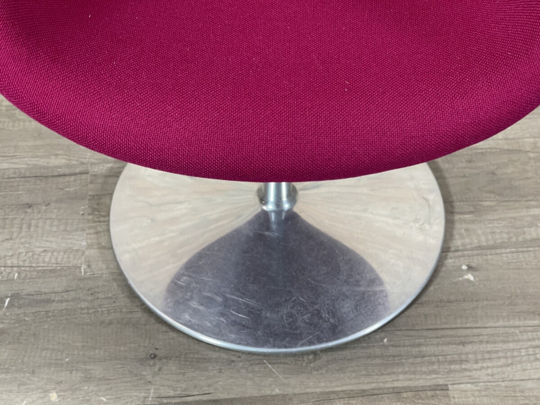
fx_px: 998
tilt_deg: -50.5
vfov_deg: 22.9
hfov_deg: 30.3
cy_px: 202
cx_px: 270
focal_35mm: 64
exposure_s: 1/50
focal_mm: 7.5
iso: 200
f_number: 2.2
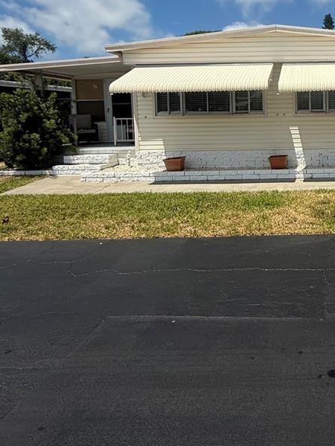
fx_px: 361
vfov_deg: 61.4
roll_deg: +1.1
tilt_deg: -3.1
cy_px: 138
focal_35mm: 28
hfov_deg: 44.4
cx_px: 313
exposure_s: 1/3891
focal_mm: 2.22
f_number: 2.2
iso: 50
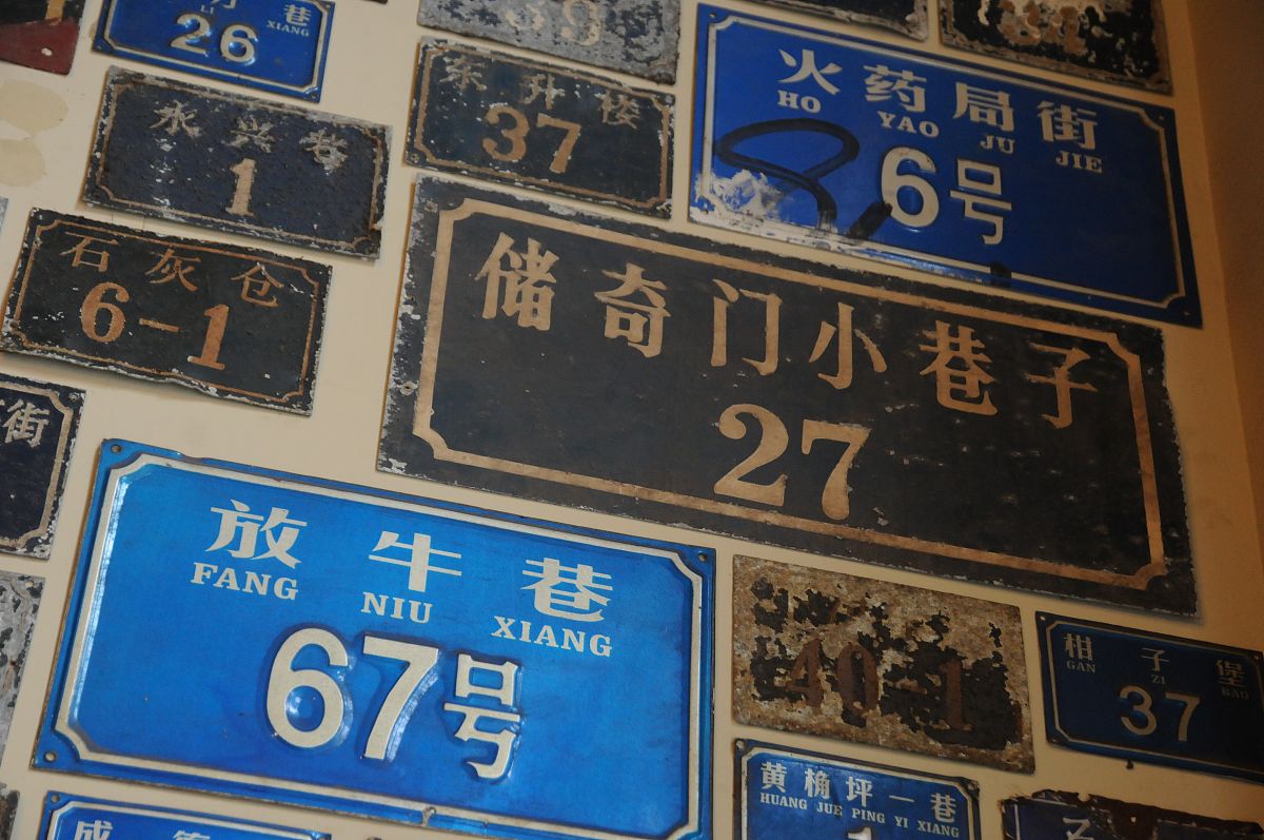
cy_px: 420
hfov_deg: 28.1
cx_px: 632
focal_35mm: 72
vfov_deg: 18.9
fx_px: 2525
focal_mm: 48
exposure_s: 1/30
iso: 1250
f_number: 5.6
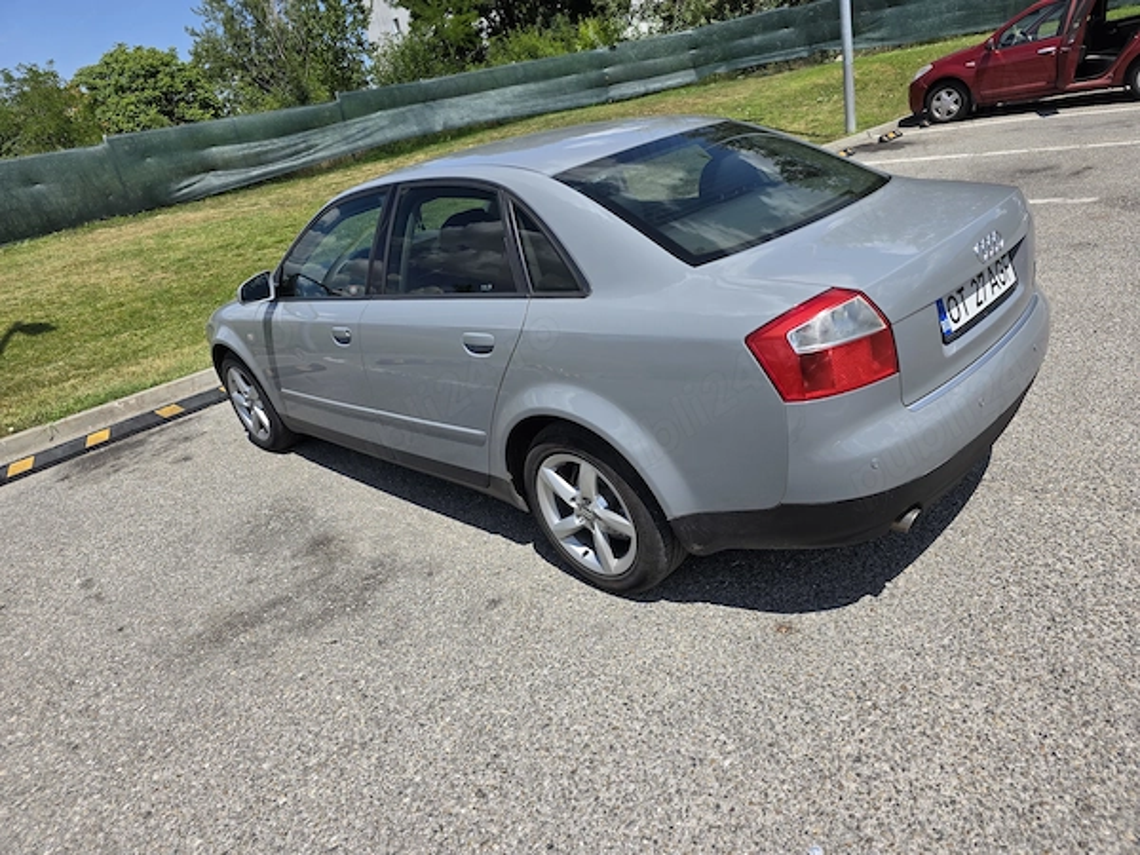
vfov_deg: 58.9
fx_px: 757
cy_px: 428
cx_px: 570
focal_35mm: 23
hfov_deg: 73.9
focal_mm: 6.3
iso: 80
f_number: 1.7
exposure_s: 1/6809
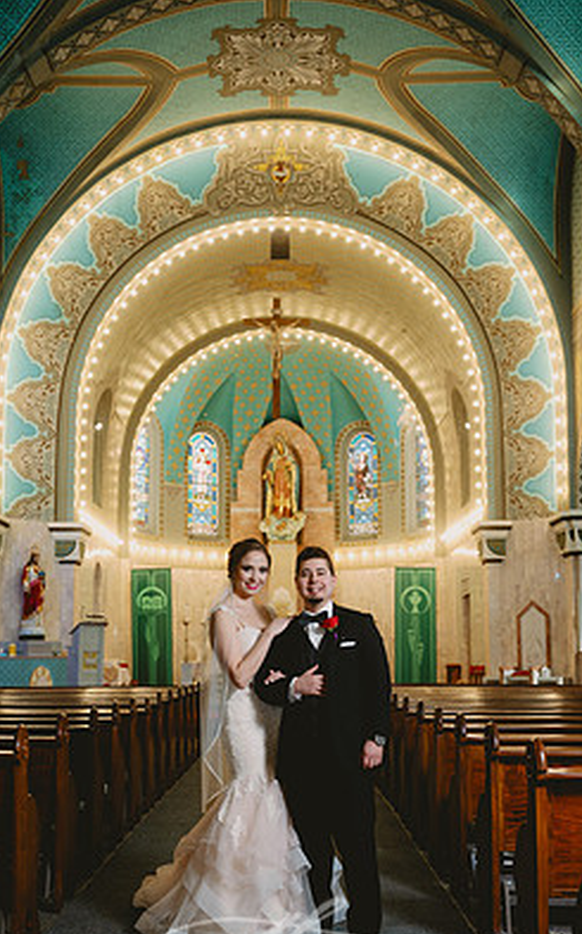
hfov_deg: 30.5
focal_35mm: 42
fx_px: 1068
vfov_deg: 47.1
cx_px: 277
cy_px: 530
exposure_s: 1/125
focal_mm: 36
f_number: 4
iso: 1000
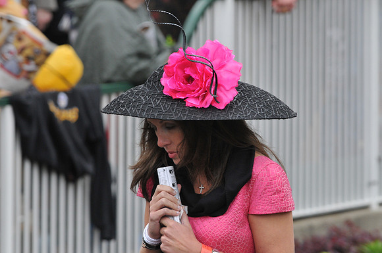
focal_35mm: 450
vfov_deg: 3.0
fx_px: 4768
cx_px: 191
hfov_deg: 4.6
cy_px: 126
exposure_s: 1/800
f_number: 8
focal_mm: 300
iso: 800
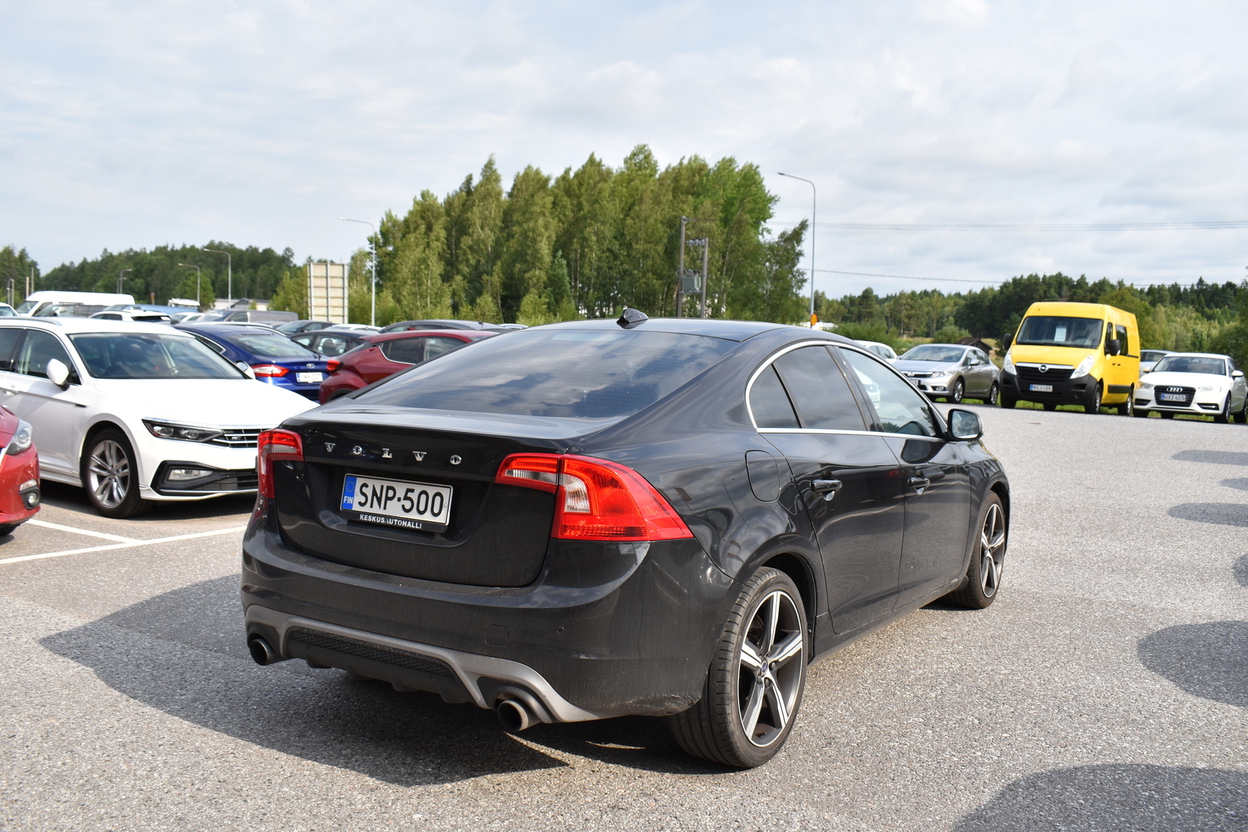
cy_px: 424
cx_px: 619
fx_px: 1127
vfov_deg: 40.5
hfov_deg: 57.9
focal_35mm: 33
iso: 200
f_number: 8
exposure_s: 1/500
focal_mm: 21
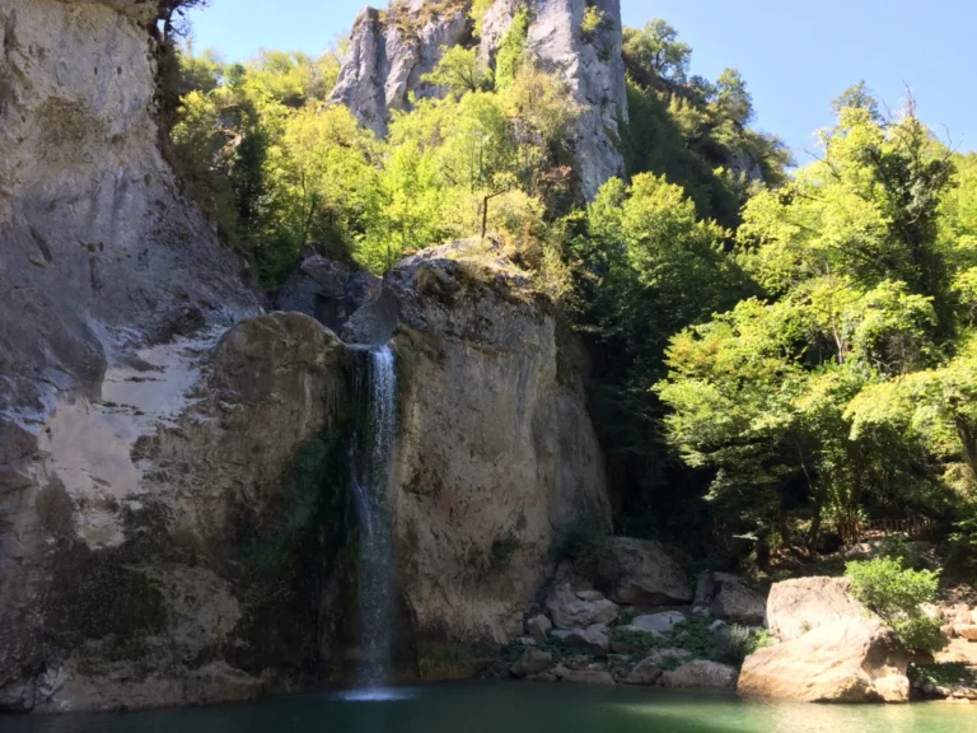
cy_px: 366
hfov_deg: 61.7
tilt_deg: +16.1
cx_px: 488
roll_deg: -1.6
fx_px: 818
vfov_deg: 48.2
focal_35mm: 29
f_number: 2.2
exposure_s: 1/363
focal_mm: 4.15
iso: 32
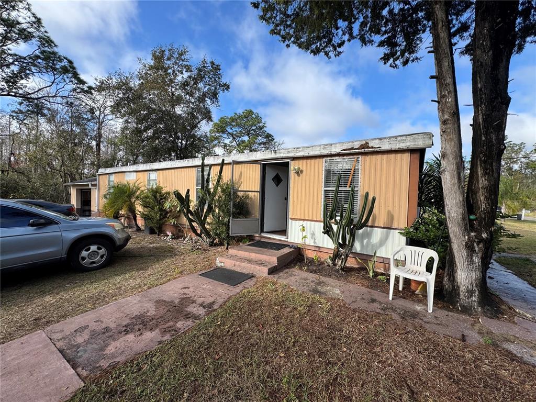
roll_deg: -1.5
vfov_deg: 85.7
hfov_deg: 102.1
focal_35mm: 14
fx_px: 217
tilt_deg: -1.4
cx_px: 268
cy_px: 201
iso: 50
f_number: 2.2
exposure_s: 1/1346
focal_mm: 2.22
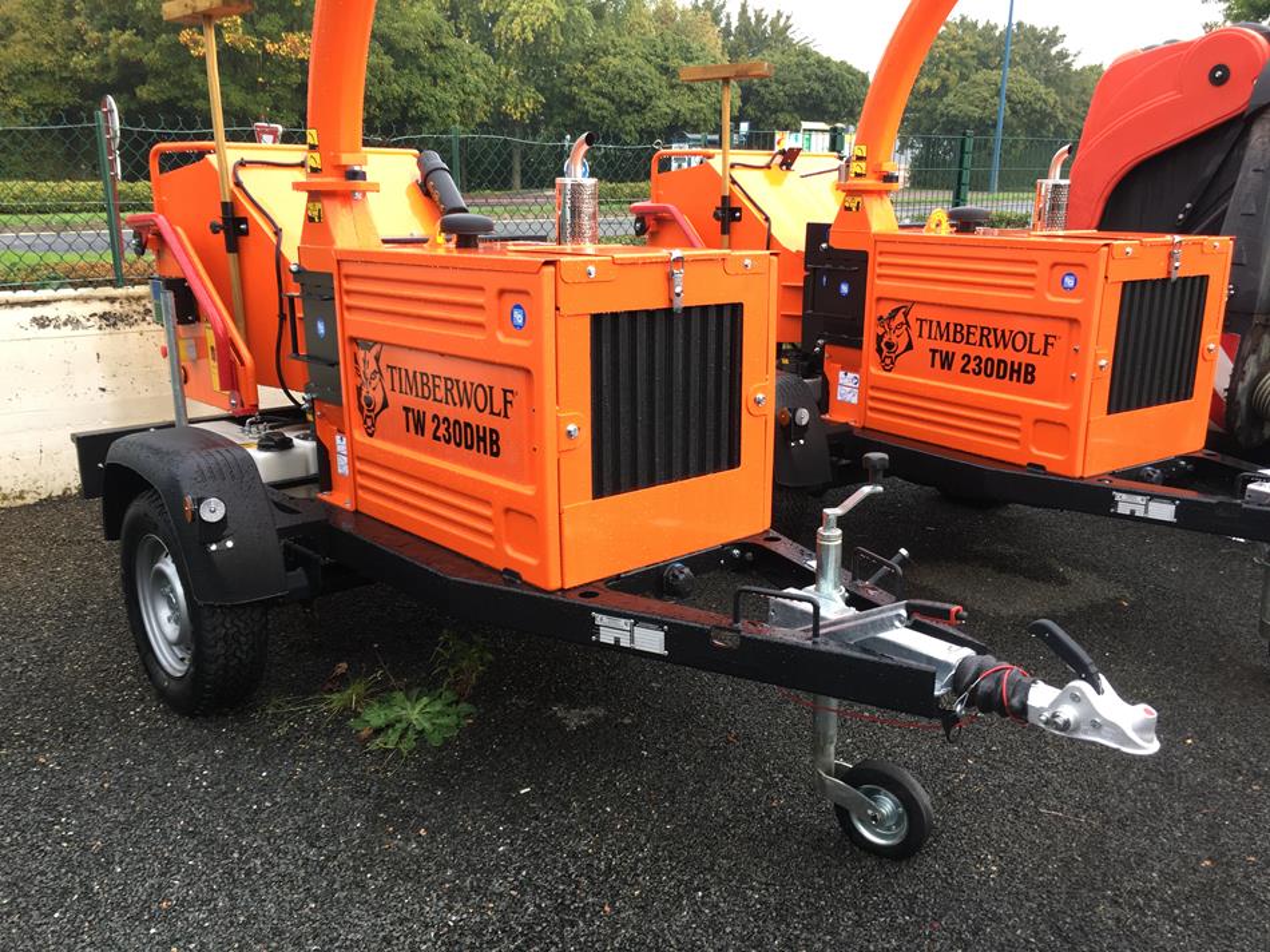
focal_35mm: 29
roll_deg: -0.5
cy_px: 476
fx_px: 1064
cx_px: 635
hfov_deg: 61.7
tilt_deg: -14.1
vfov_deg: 48.2
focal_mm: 4.15
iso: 32
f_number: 2.2
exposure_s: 1/100
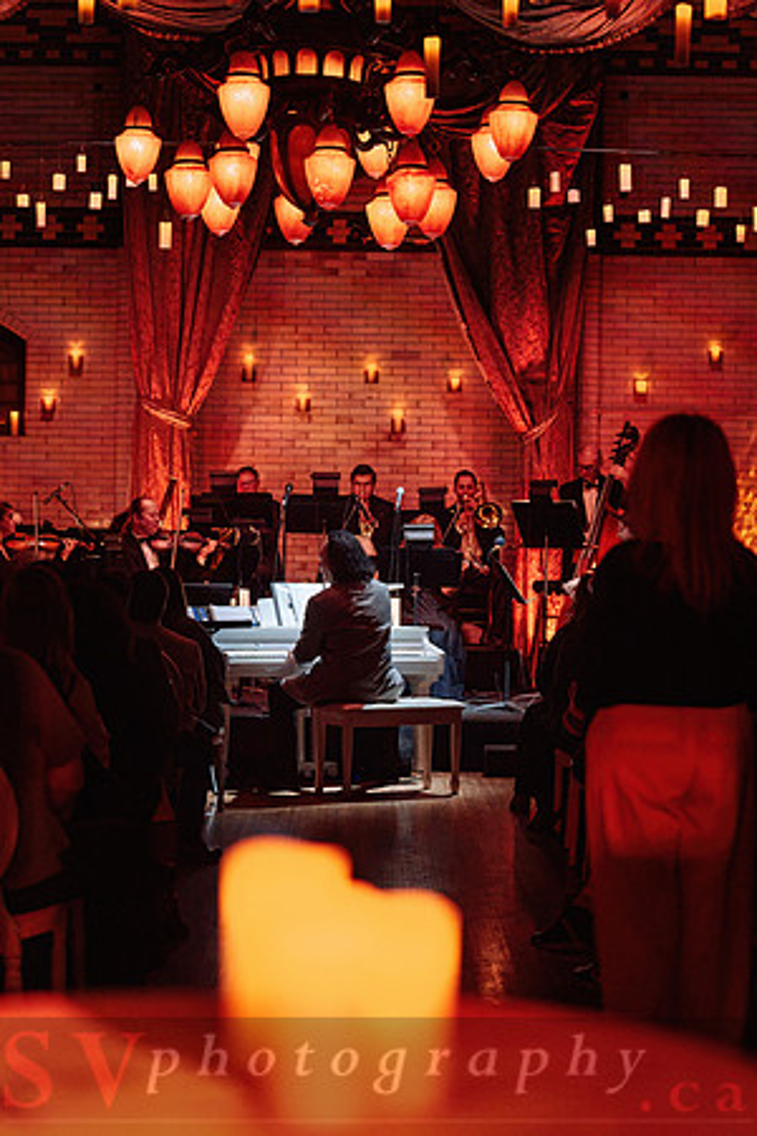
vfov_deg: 28.8
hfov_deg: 19.5
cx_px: 378
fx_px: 2208
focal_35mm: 70
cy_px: 568
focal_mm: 70
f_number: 2.8
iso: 3200
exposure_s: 1/200
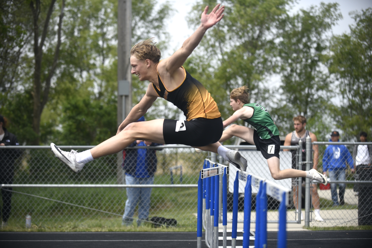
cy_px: 124
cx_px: 186
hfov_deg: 22.6
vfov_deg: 15.2
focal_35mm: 90
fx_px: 930
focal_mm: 90
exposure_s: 1/3200
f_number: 2.8
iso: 220
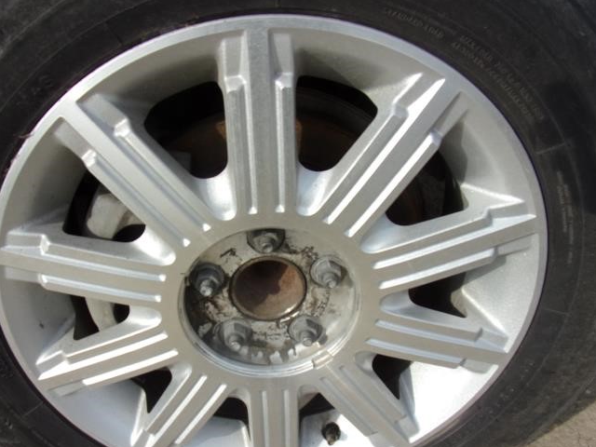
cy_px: 262
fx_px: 517
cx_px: 266
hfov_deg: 59.8
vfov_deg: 46.6
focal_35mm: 30
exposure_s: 1/850
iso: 80
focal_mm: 4.3
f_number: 3.3
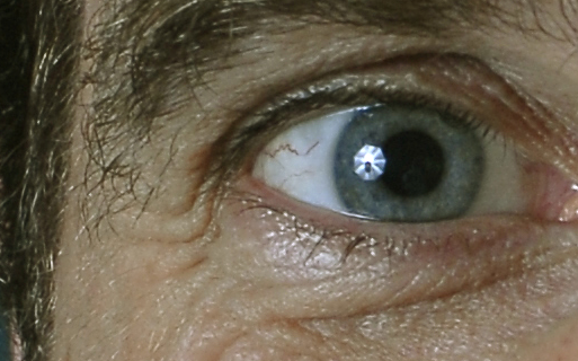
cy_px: 410
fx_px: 9100
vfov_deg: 2.3
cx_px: 1051
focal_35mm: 578
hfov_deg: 3.6
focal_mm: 50
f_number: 8
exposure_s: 1/60
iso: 200
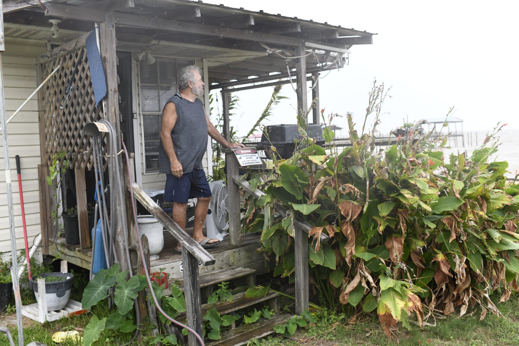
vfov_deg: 37.9
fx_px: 505
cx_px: 260
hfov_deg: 54.4
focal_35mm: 35
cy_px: 173
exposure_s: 1/320
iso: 800
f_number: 3.2
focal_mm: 35
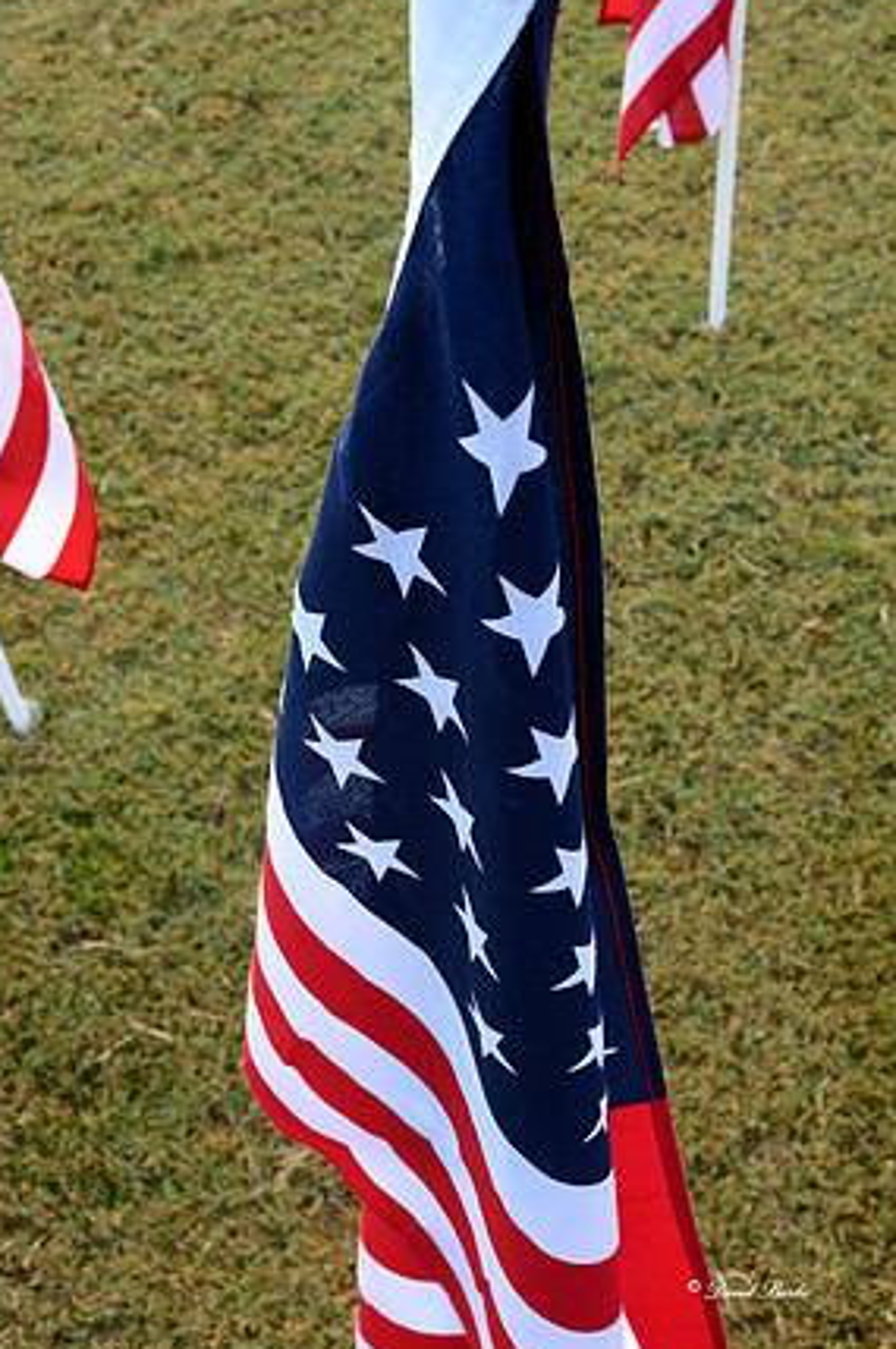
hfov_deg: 31.1
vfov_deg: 45.5
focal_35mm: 43
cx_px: 442
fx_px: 1609
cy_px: 667
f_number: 11
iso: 100
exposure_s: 1/10
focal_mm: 41
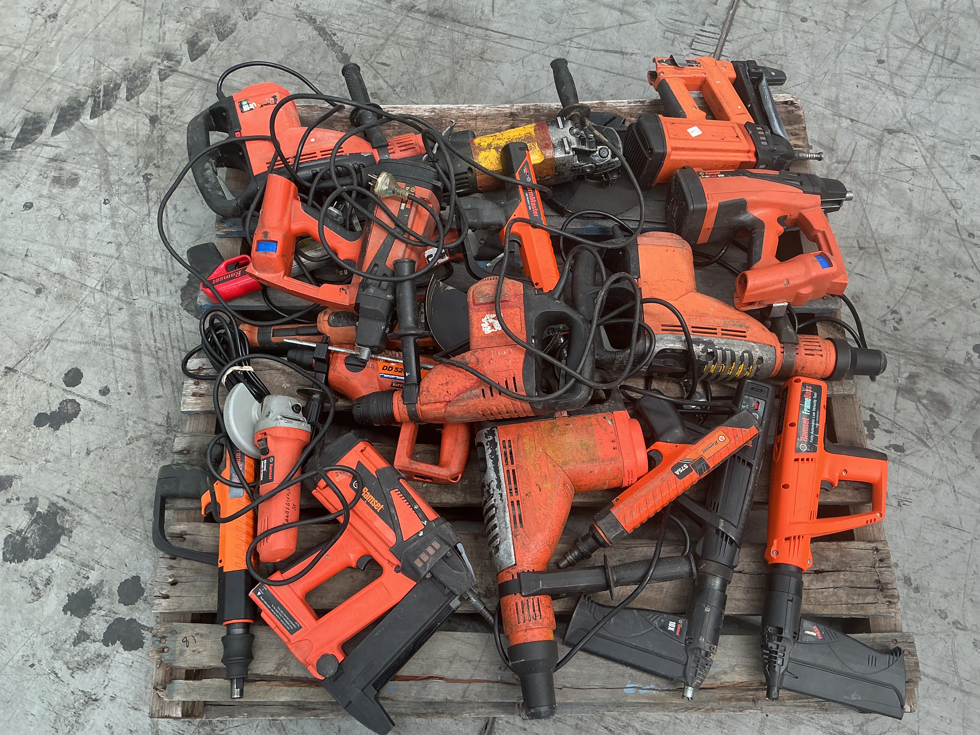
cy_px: 368
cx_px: 490
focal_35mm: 29
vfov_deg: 48.2
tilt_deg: -65.9
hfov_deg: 61.7
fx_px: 821
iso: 32
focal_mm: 3
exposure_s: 1/100
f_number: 1.8
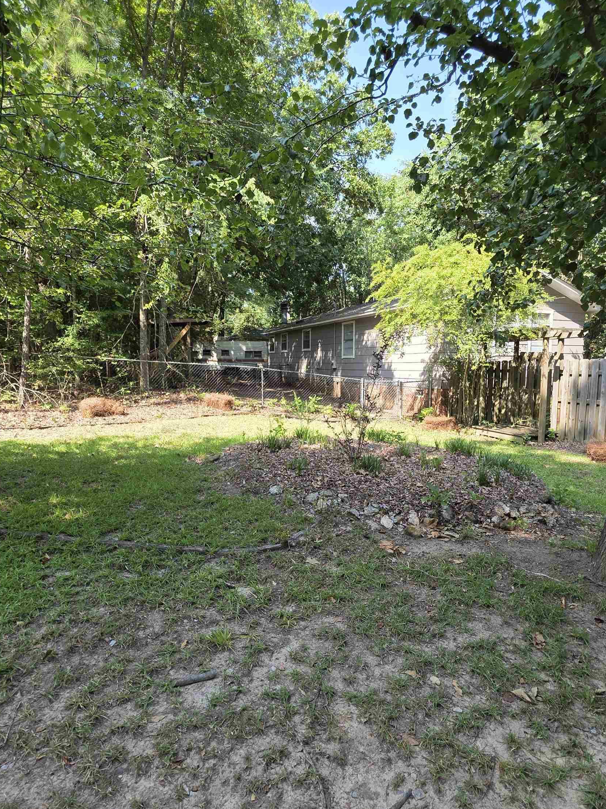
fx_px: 420
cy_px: 406
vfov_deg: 87.8
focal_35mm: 18
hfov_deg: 71.6
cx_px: 304
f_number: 1.9
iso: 40
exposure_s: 1/366
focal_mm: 2.2
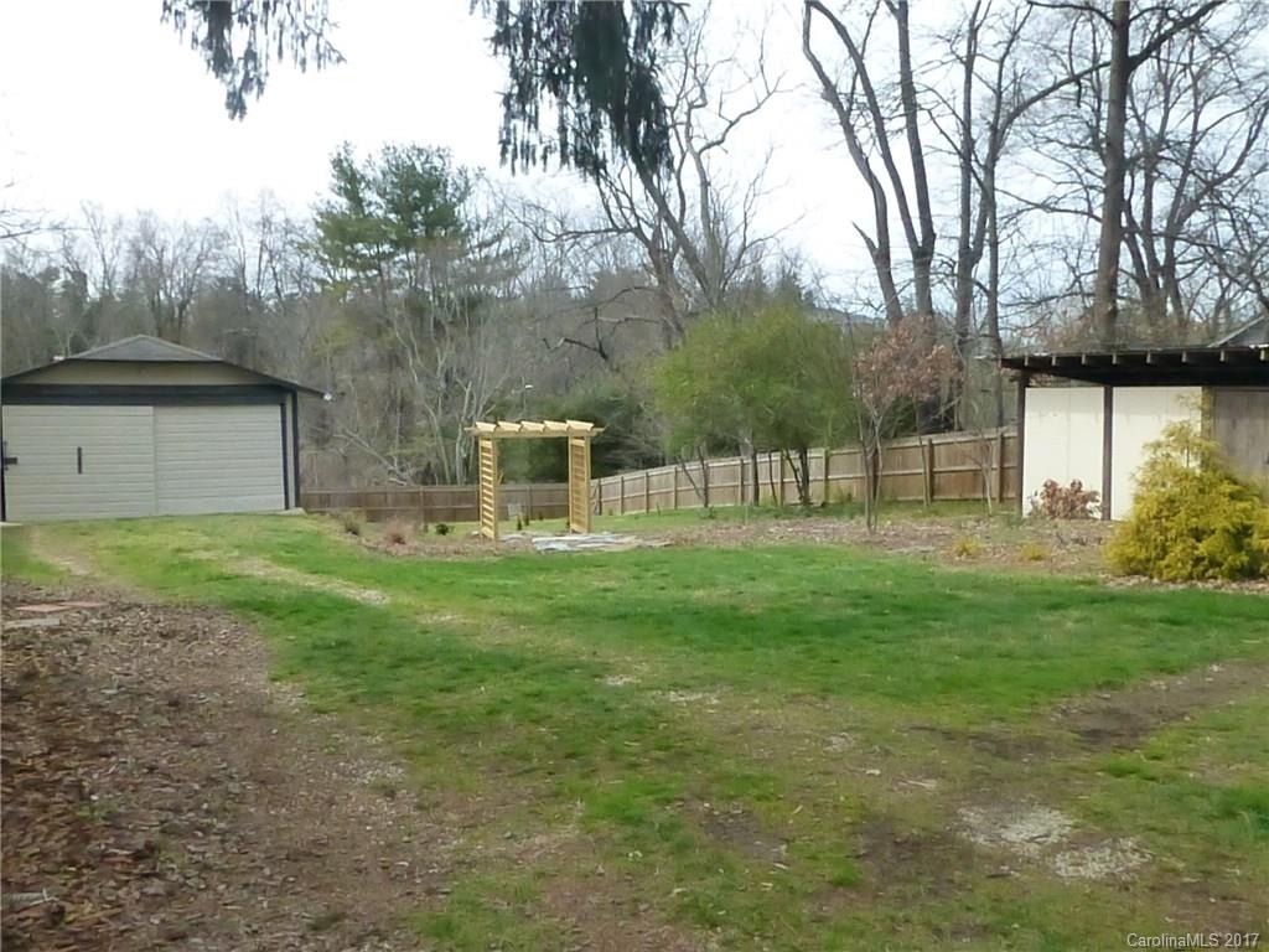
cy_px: 476
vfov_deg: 46.8
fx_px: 1100
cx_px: 634
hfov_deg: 60.0
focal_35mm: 30
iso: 2500
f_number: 6.3
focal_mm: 5.4
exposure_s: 1/2000
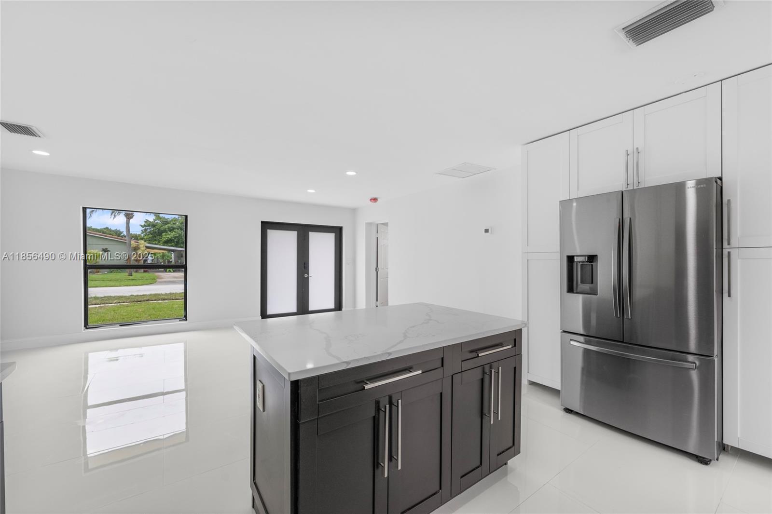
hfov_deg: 104.3
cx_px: 386
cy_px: 257
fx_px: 300
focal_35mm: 14
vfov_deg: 81.2
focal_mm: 14
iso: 500
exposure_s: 1/60
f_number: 8
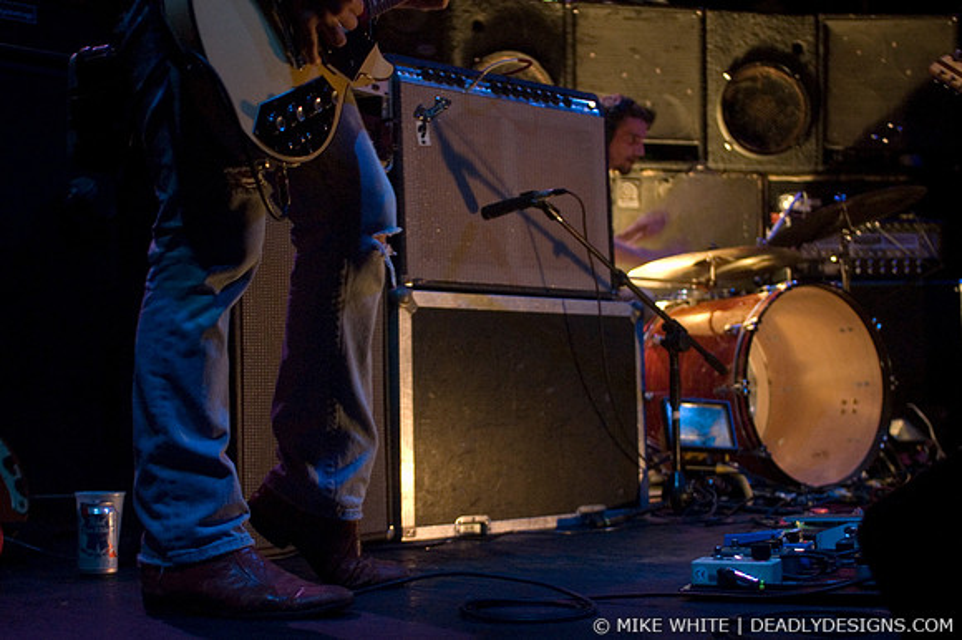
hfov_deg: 37.9
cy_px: 320
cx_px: 481
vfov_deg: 25.7
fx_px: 1402
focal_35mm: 52
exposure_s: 1/40
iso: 1600
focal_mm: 35
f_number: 2.8
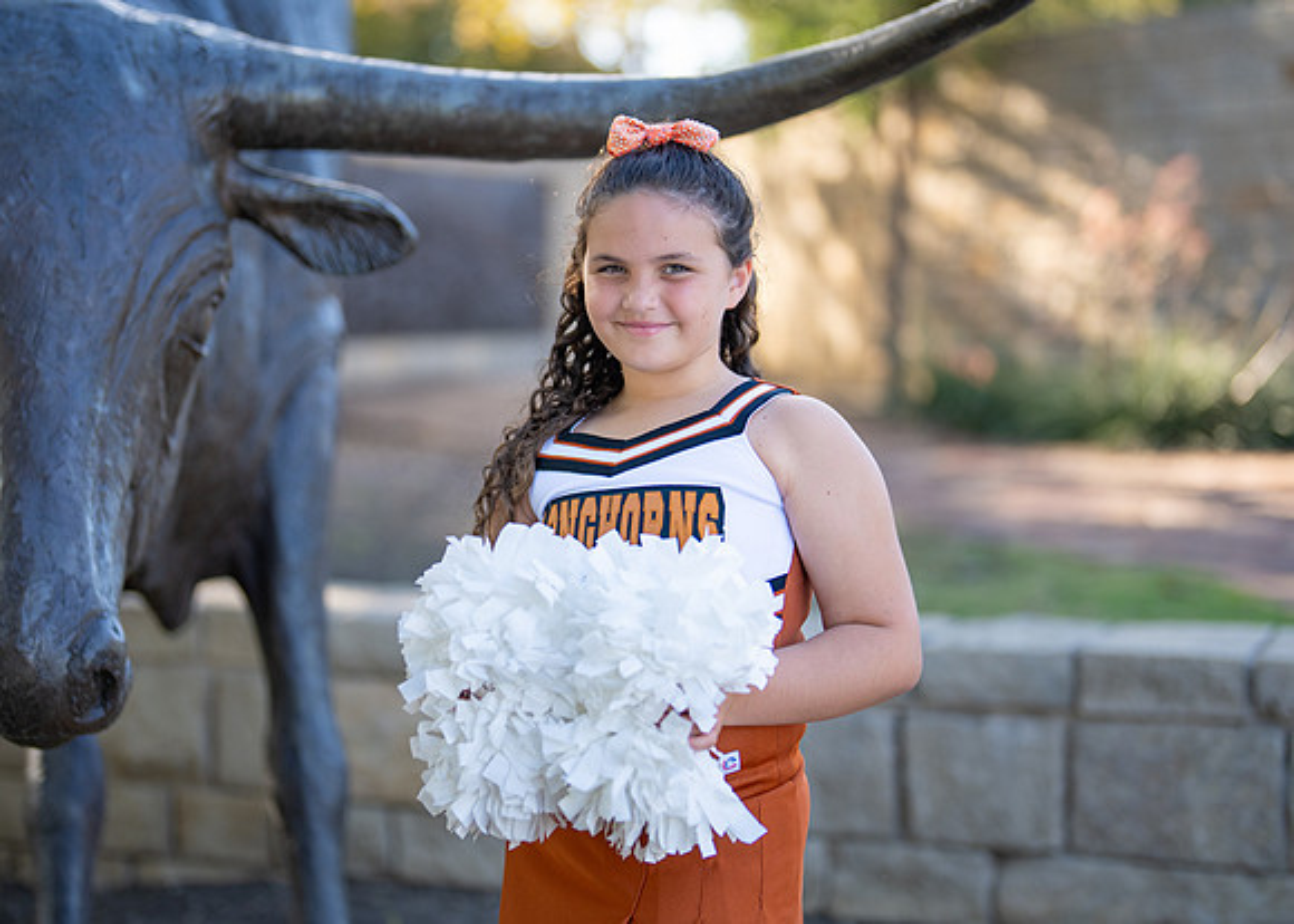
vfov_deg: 20.9
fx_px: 2509
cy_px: 429
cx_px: 611
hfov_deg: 28.9
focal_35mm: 68
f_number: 1.2
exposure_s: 1/1250
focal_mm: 50
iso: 125
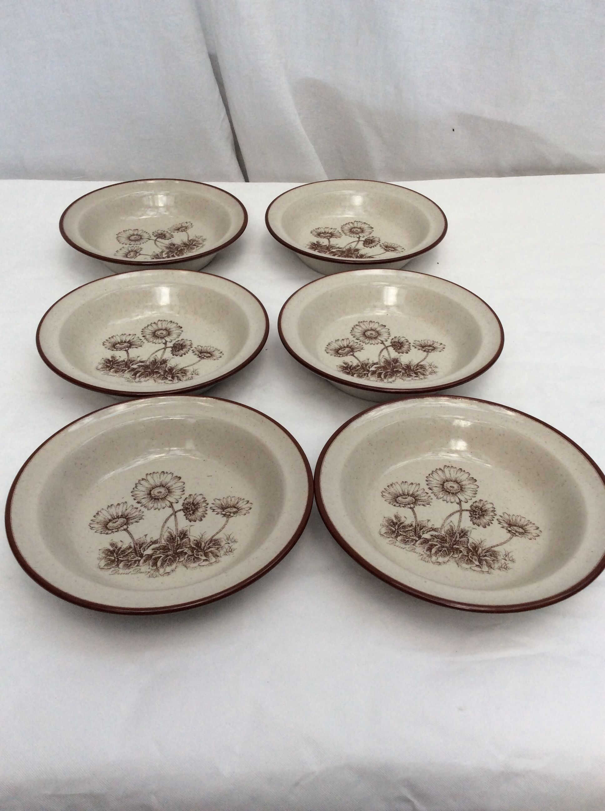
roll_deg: -0.6
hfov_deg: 44.1
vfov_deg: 56.9
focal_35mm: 32
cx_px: 302
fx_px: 748
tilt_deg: -40.0
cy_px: 406
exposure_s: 1/100
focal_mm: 3.3
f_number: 2.4
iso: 50
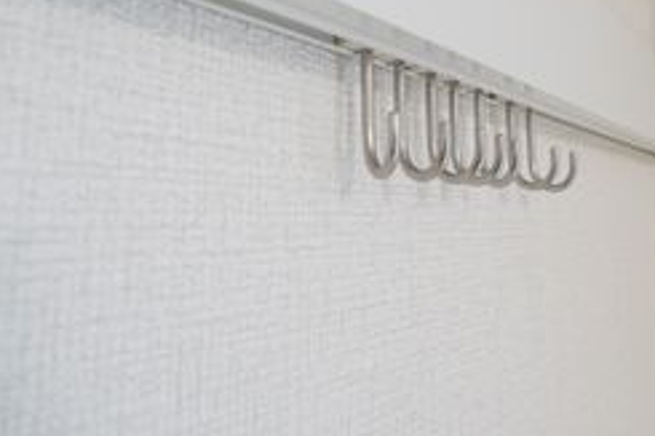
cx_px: 401
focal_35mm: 49
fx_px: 891
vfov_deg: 26.8
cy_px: 68
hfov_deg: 40.1
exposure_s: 1/160
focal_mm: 16
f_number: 4
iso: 1600
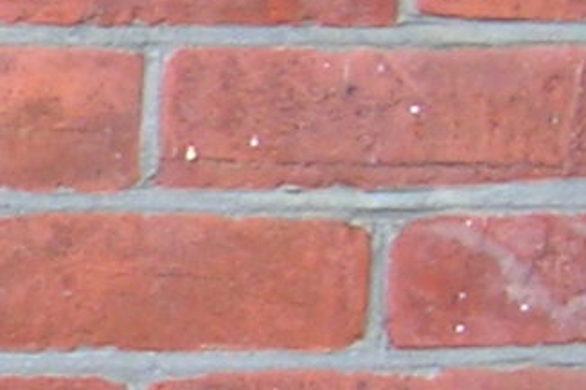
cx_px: -791
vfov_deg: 5.5
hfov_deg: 7.8
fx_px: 4035
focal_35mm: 248
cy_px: 232
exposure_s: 1/8.2
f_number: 2.9
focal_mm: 5.7
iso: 100
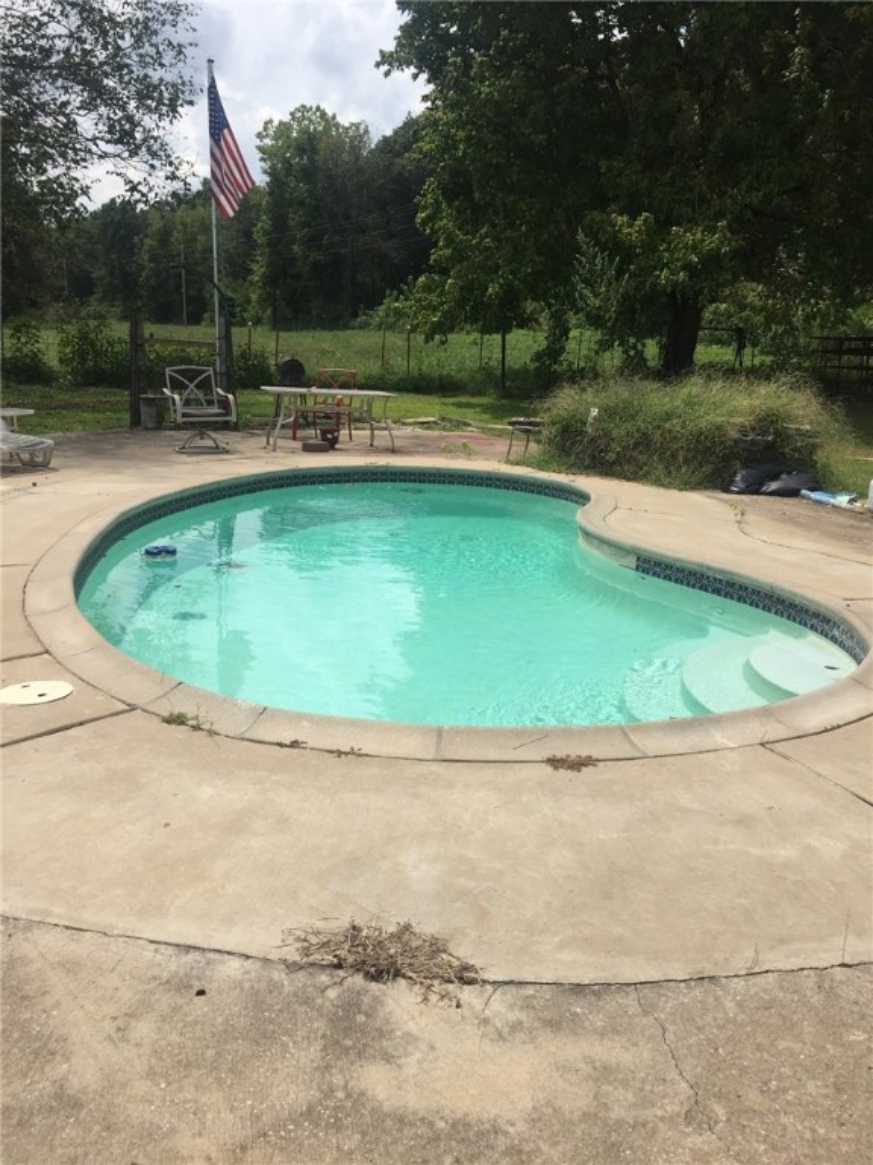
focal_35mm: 29
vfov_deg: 61.7
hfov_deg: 48.2
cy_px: 582
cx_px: 436
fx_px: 975
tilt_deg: -14.3
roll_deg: -2.5
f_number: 2.2
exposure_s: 1/2825
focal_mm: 4.15
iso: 32
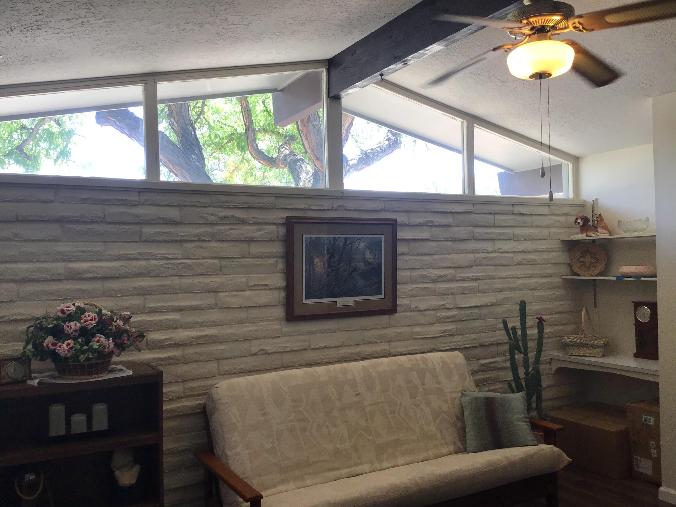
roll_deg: +1.7
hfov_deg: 58.4
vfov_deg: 45.4
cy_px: 254
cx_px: 338
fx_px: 605
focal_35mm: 31
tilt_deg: +0.3
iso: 32
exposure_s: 1/60
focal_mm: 3.3
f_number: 2.4
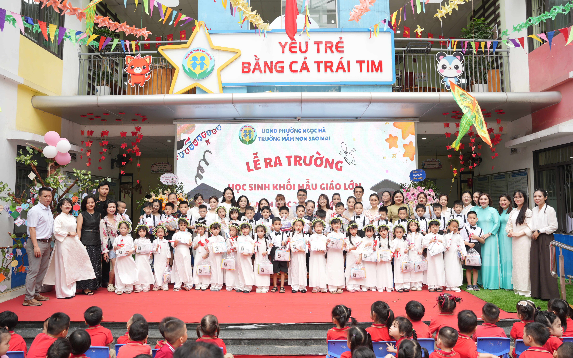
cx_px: 289
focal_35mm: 30
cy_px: 171
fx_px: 472
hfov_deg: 62.5
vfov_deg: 41.6
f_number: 4
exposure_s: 1/200
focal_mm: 29.2
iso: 250
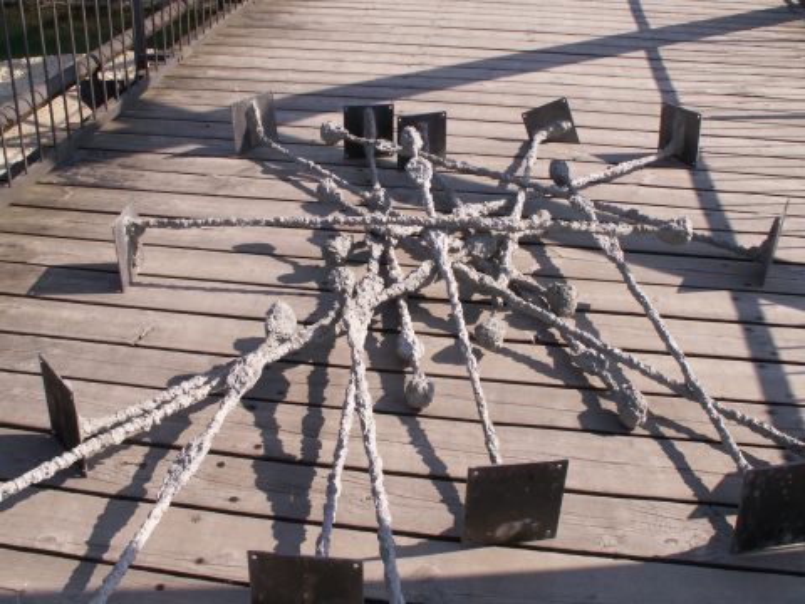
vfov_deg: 40.7
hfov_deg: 52.6
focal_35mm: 35
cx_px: 402
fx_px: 814
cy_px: 302
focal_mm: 5.86
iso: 50
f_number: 7.1
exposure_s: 1/200
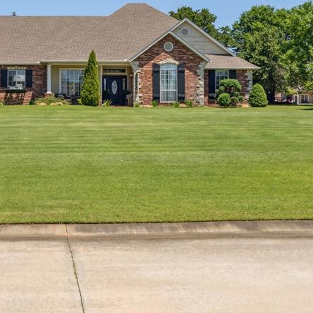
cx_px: 47
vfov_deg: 27.5
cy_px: 100
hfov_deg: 27.0
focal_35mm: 62
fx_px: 634
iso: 250
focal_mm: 32
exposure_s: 1/800
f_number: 10
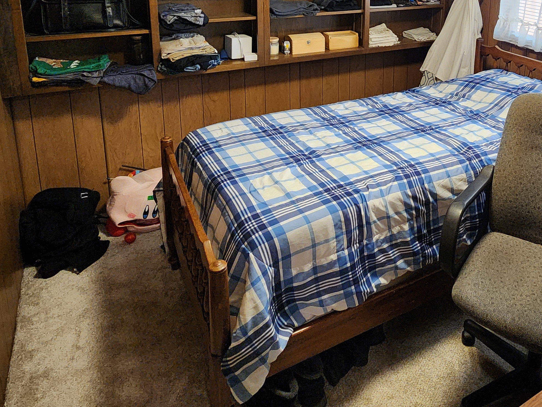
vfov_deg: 46.4
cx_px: 391
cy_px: 42
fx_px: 423
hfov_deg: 62.4
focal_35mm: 27
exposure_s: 1/60
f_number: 2.2
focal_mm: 2.2
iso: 320
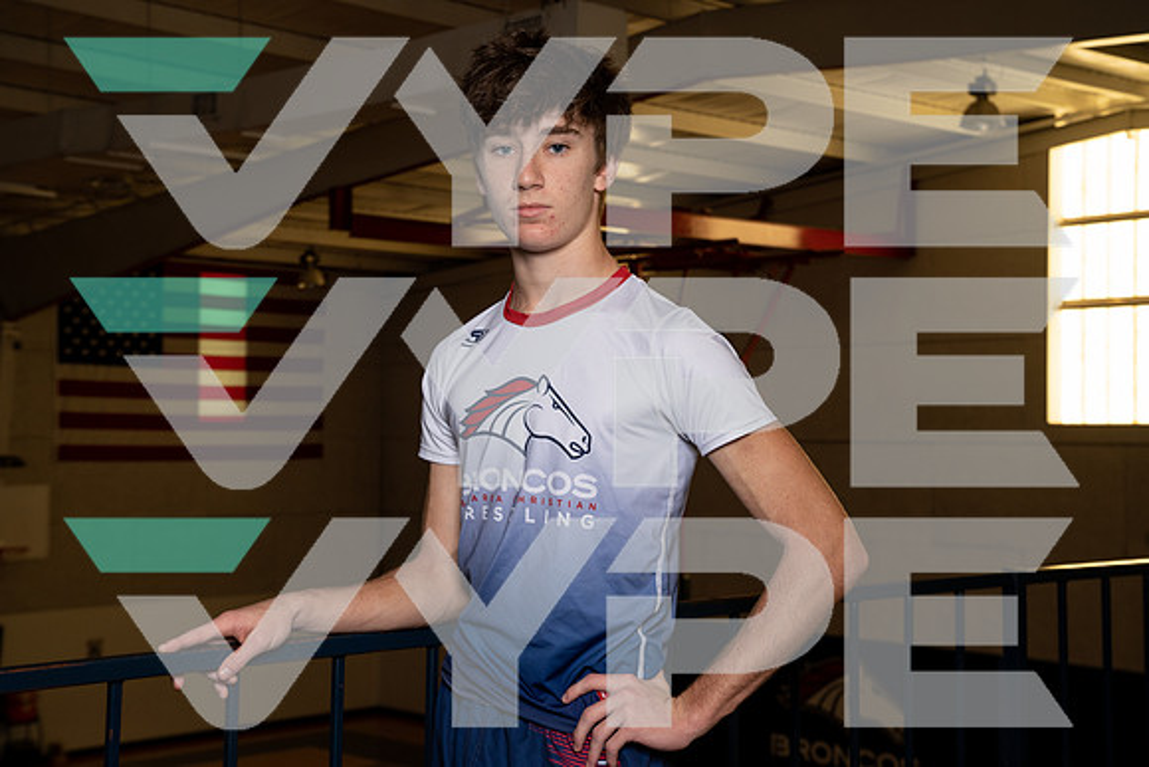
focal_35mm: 56
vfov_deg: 24.2
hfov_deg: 35.6
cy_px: 384
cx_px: 574
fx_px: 1788
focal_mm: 56
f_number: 7.1
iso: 800
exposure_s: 1/125
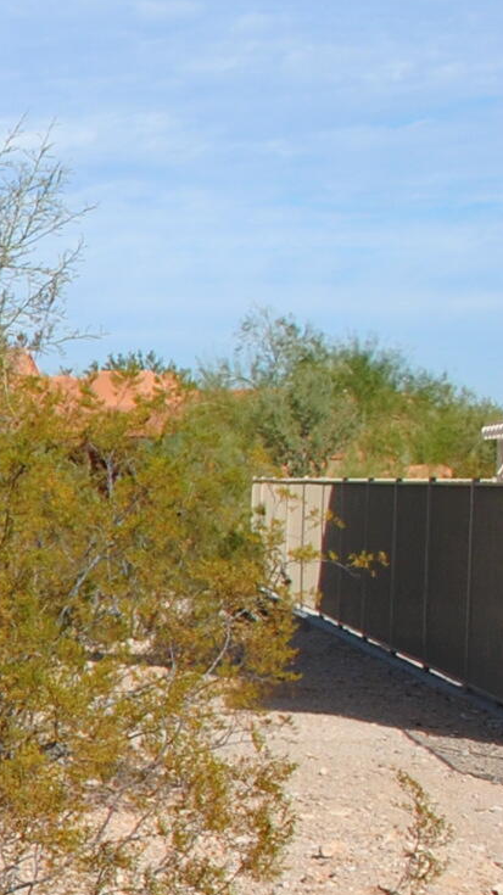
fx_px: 3536
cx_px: -1218
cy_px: 906
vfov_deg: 14.2
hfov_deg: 6.9
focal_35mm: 149
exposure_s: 1/250
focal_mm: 24
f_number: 10
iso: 140
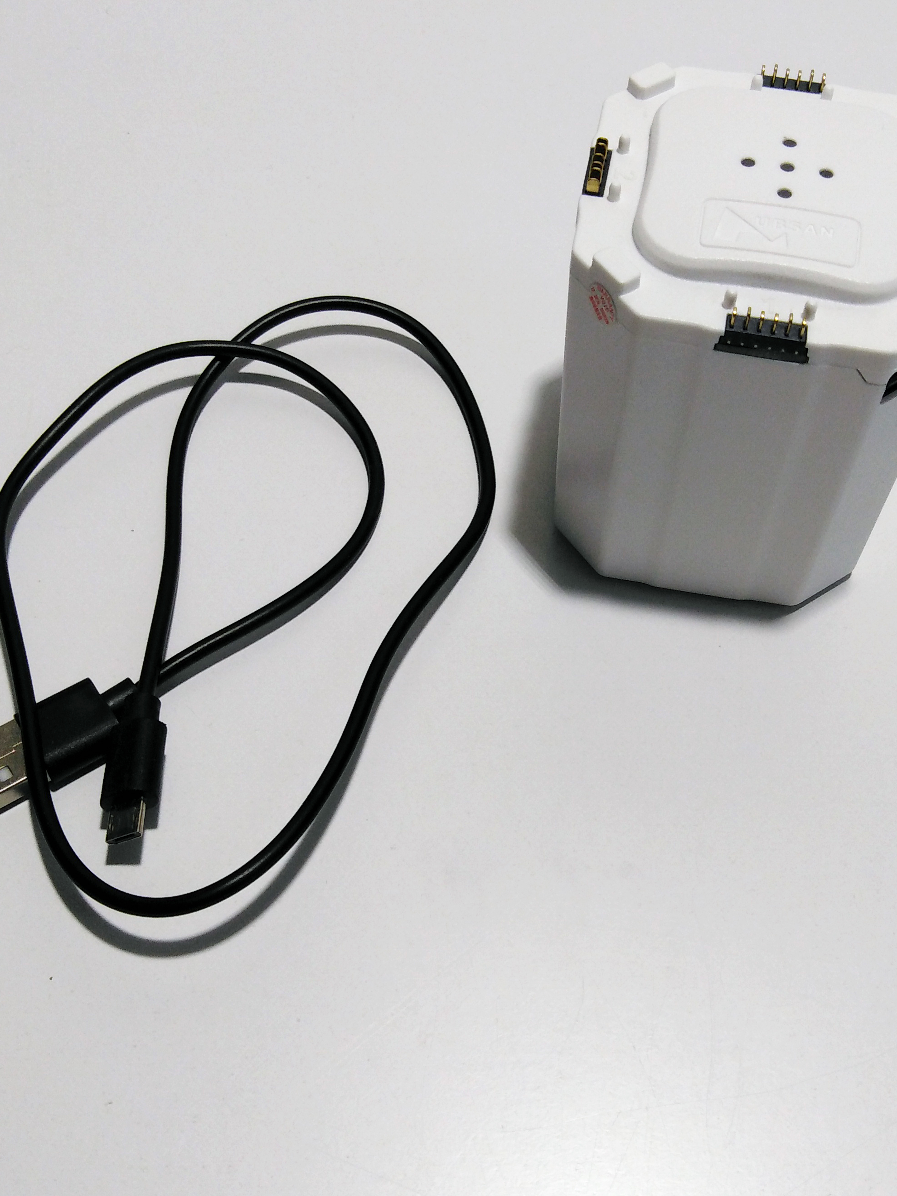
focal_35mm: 41
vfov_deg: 45.7
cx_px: 505
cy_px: 667
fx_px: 1416
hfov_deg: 35.1
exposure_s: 1/100
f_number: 2.2
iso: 124
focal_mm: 3.46
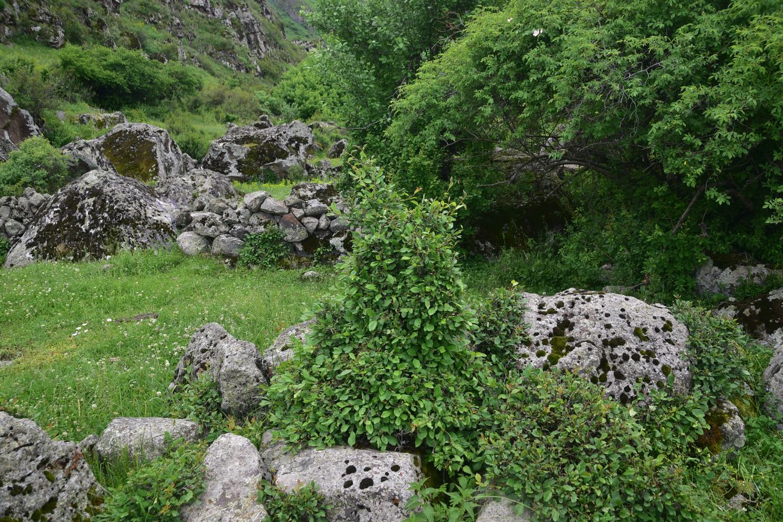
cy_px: 261
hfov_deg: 39.6
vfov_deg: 27.0
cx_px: 392
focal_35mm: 50
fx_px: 1088
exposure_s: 1/125
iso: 160
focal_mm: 50
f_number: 6.3
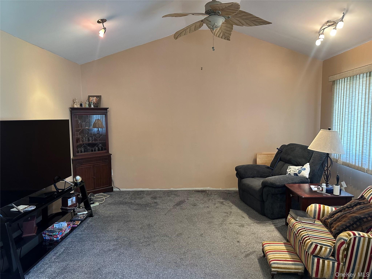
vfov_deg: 56.8
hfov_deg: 71.6
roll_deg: +1.1
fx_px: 258
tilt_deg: -4.6
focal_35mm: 24
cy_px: 140
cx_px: 186
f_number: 1.78
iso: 250
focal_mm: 6.86
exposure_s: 1/60
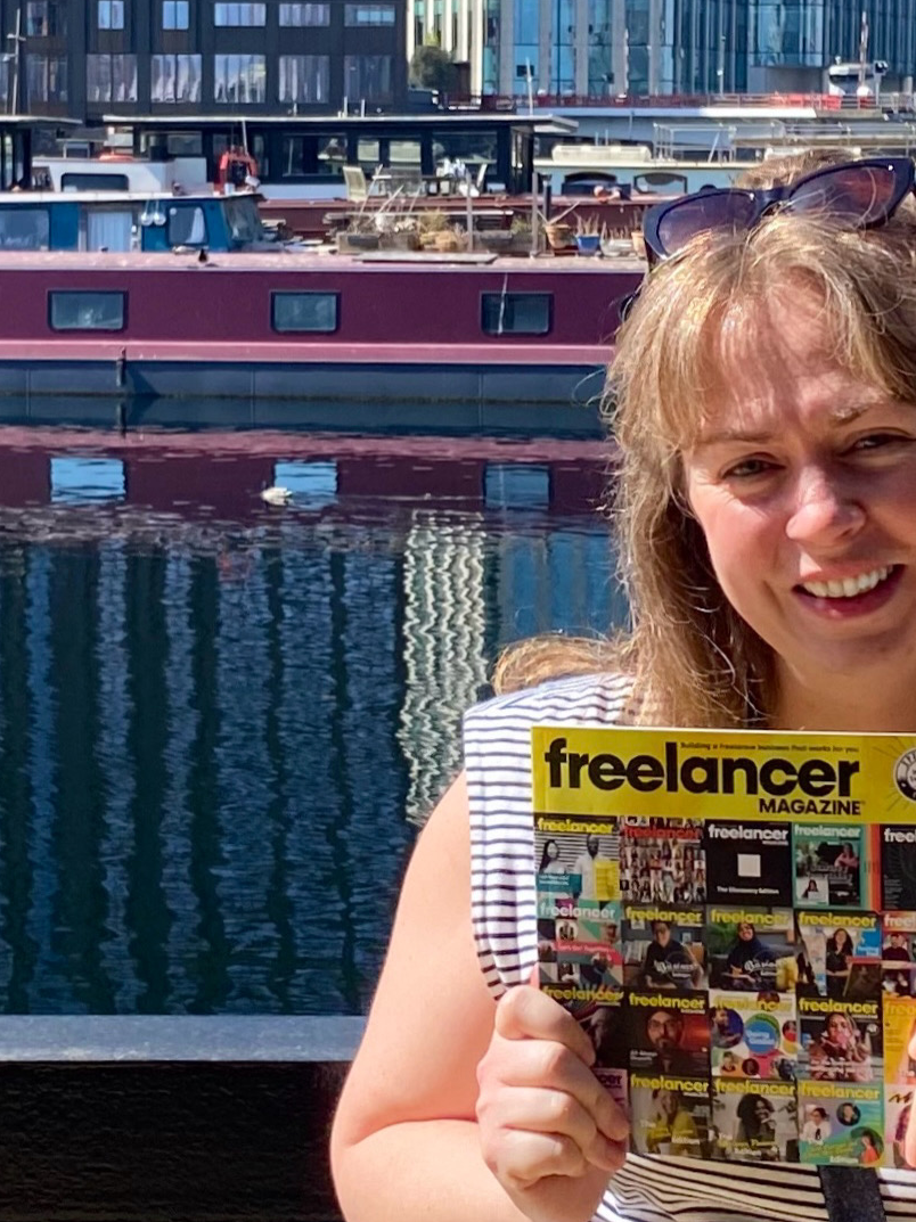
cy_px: 428
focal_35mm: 96
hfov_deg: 15.4
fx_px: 3389
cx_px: 375
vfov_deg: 20.4
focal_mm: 4.25
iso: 32
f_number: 1.8
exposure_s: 1/1250
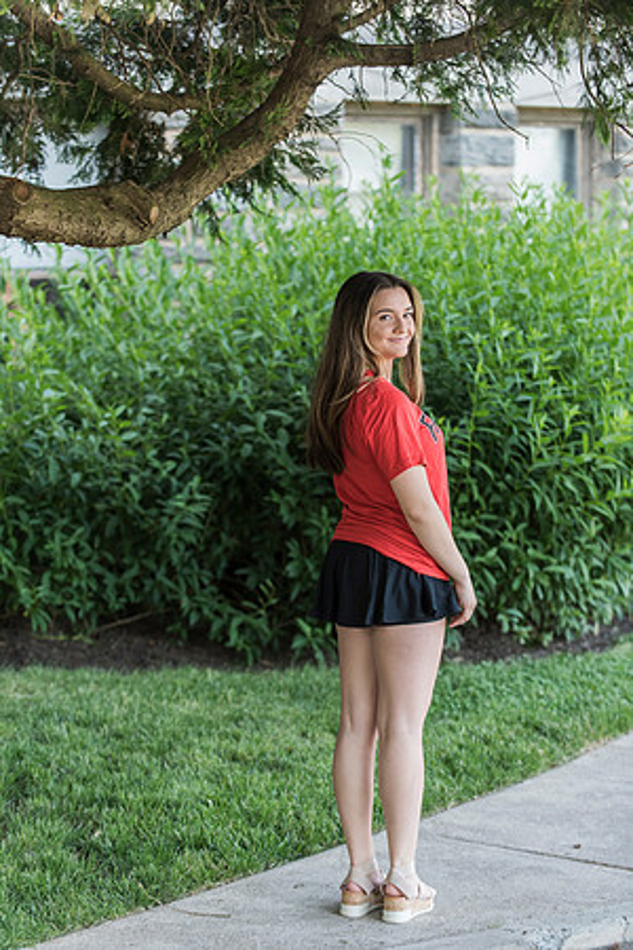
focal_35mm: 105
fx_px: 2769
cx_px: 316
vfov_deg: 19.5
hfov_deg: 13.0
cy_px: 475
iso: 1000
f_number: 3.5
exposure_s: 1/250
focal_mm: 105
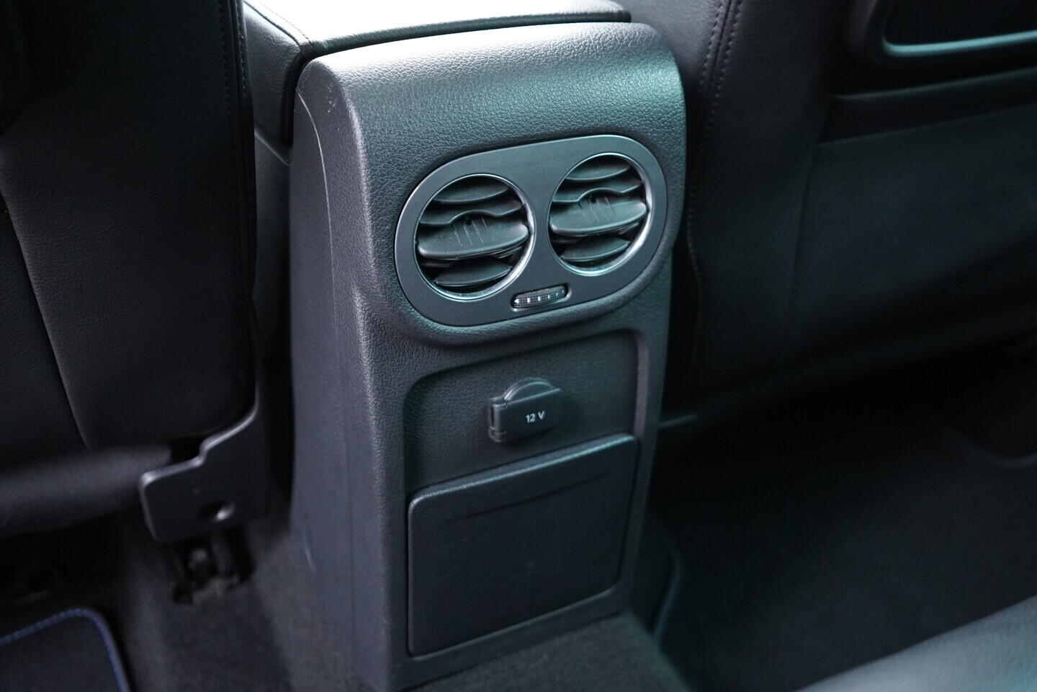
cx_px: 518
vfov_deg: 36.9
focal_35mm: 36
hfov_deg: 53.1
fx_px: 1037
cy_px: 346
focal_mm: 24
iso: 2500
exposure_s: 1/40
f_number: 2.8
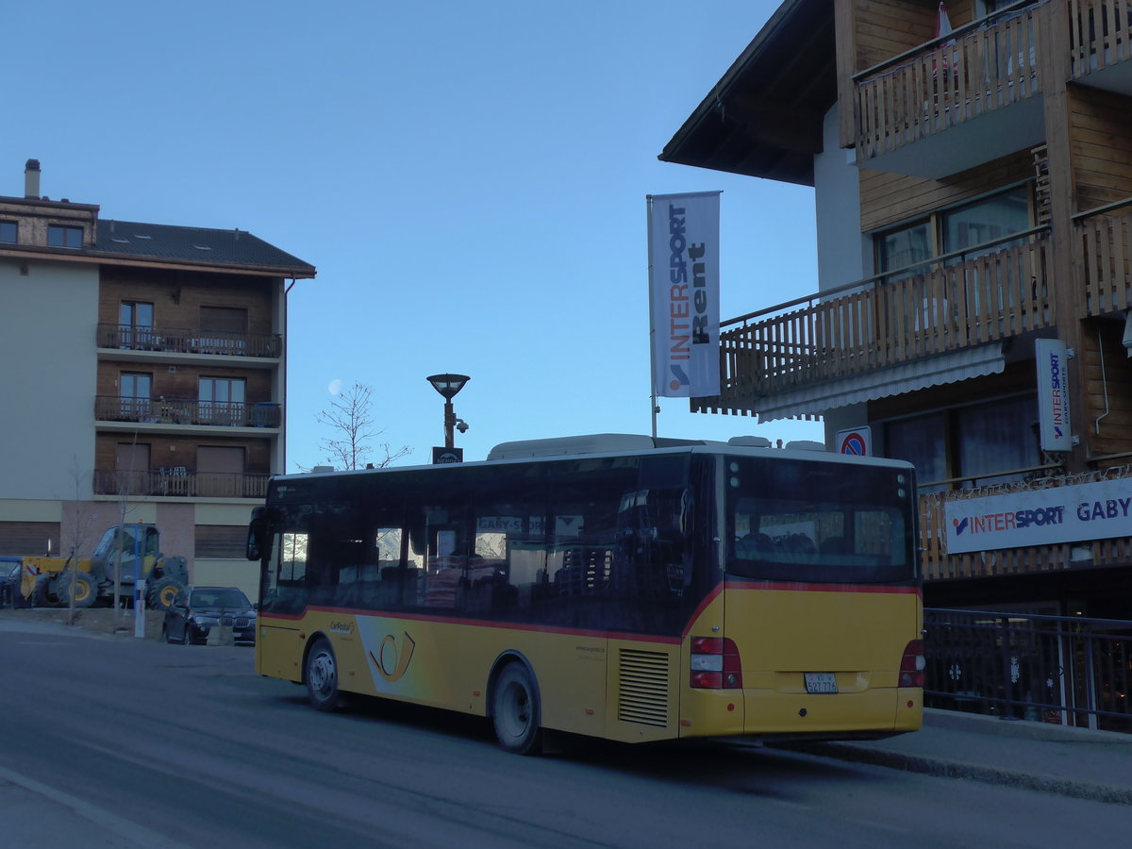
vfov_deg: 26.6
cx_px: 566
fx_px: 1799
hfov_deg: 34.9
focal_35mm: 55
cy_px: 424
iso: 160
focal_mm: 11.3
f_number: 3.4
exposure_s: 1/800
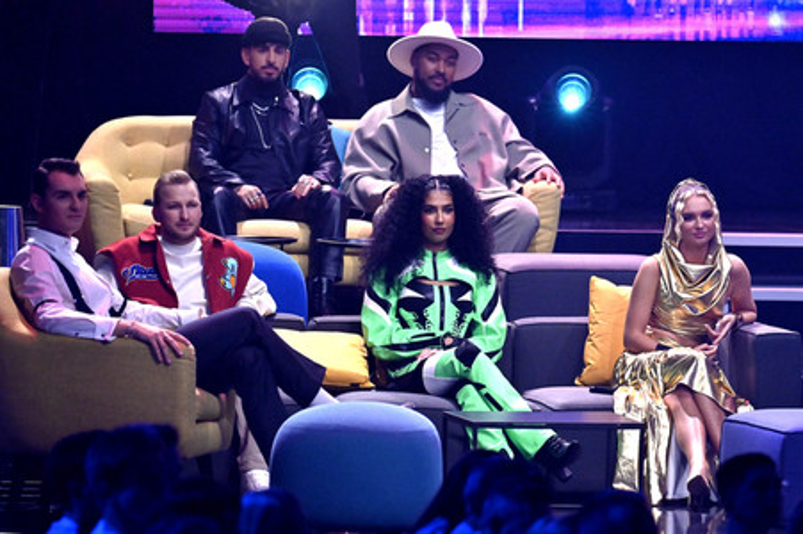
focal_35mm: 400
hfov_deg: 5.2
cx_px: 402
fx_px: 8915
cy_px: 267
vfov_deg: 3.4
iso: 5000
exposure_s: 1/640
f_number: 5.6
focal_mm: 400
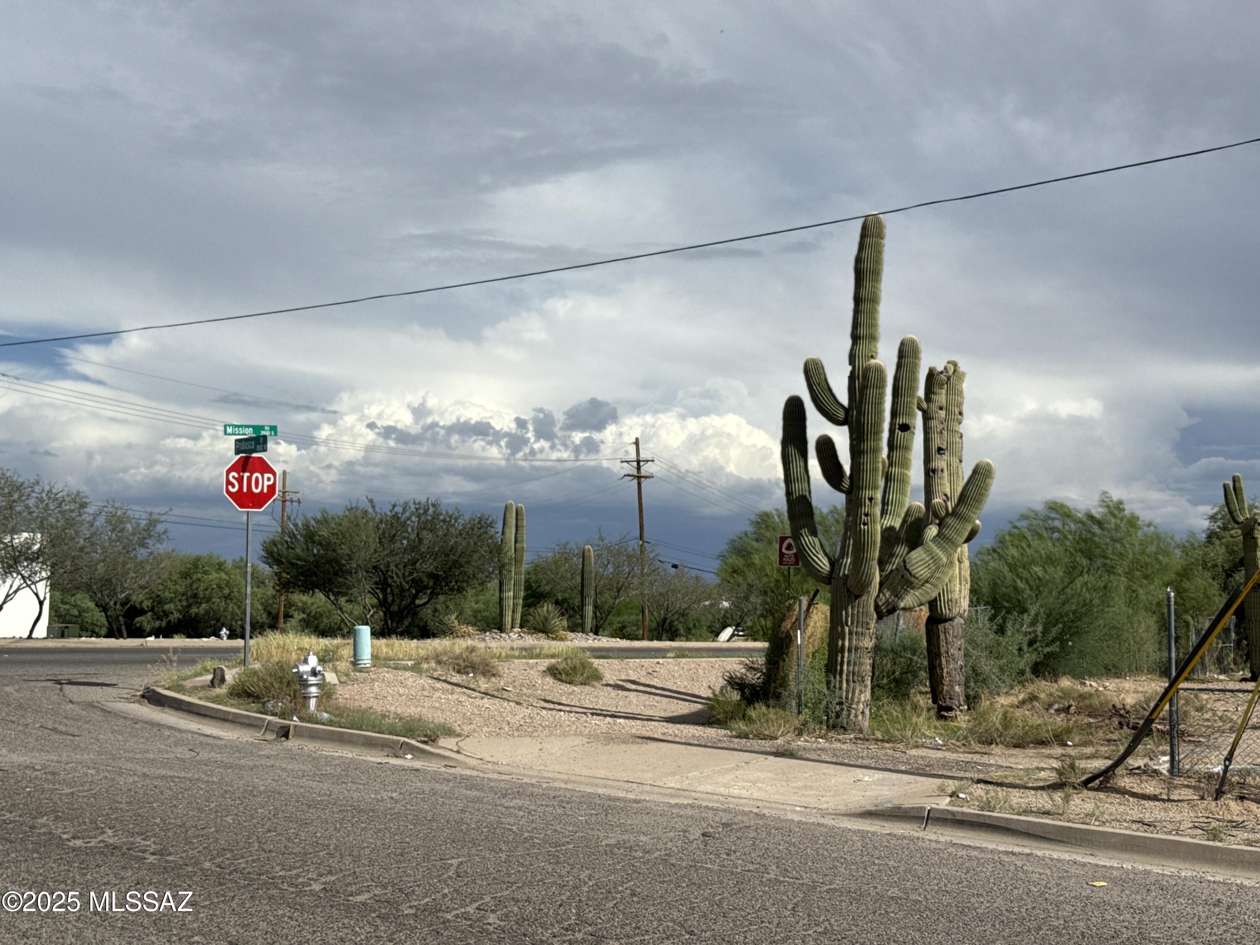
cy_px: 472
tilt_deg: +4.7
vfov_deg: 30.3
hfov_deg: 39.7
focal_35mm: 48
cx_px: 630
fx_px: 1747
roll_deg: -0.6
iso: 64
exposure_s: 1/11364
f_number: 1.78
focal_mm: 6.76
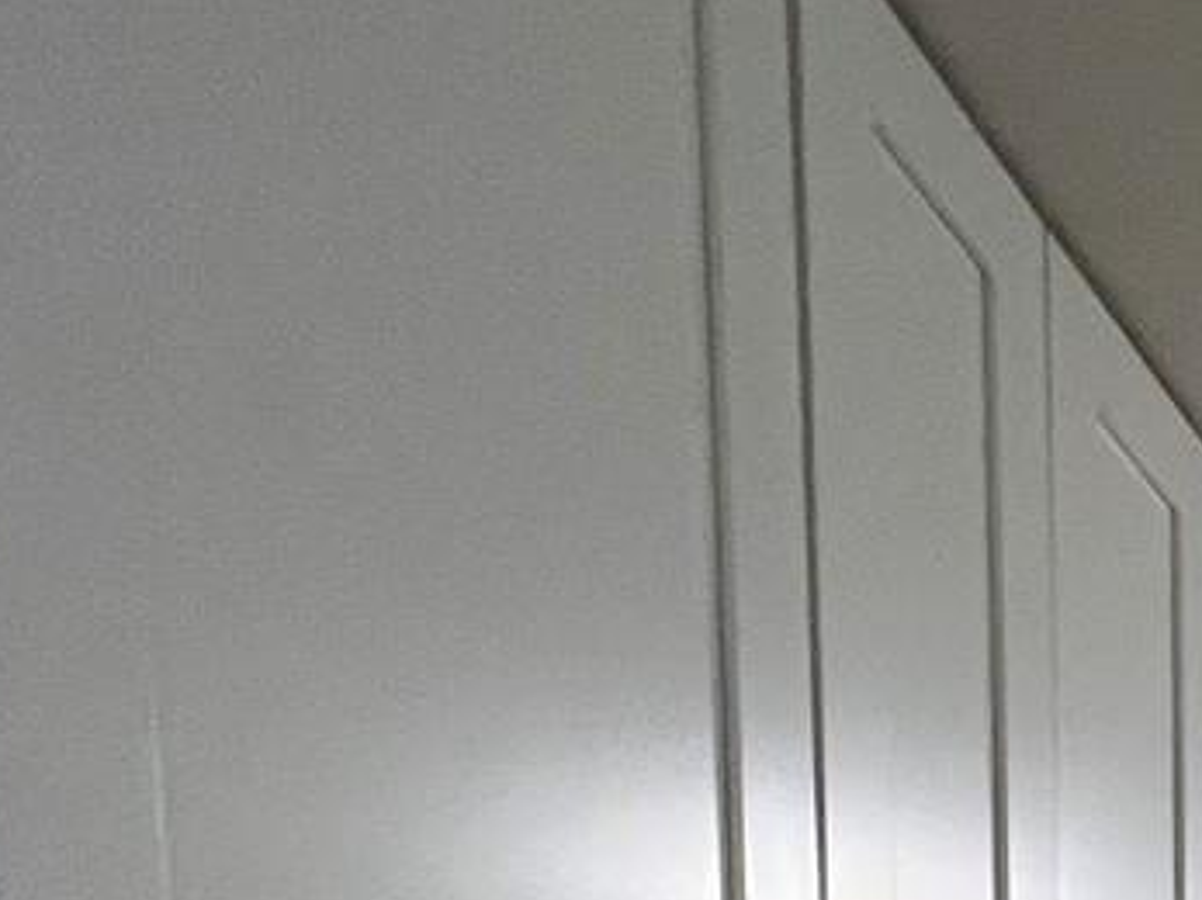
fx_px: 2083
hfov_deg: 22.3
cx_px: 2061
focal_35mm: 60
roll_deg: -1.3
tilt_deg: -5.7
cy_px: 1869
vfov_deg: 17.0
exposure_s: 1/120
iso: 125
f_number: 1.8
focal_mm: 1.57
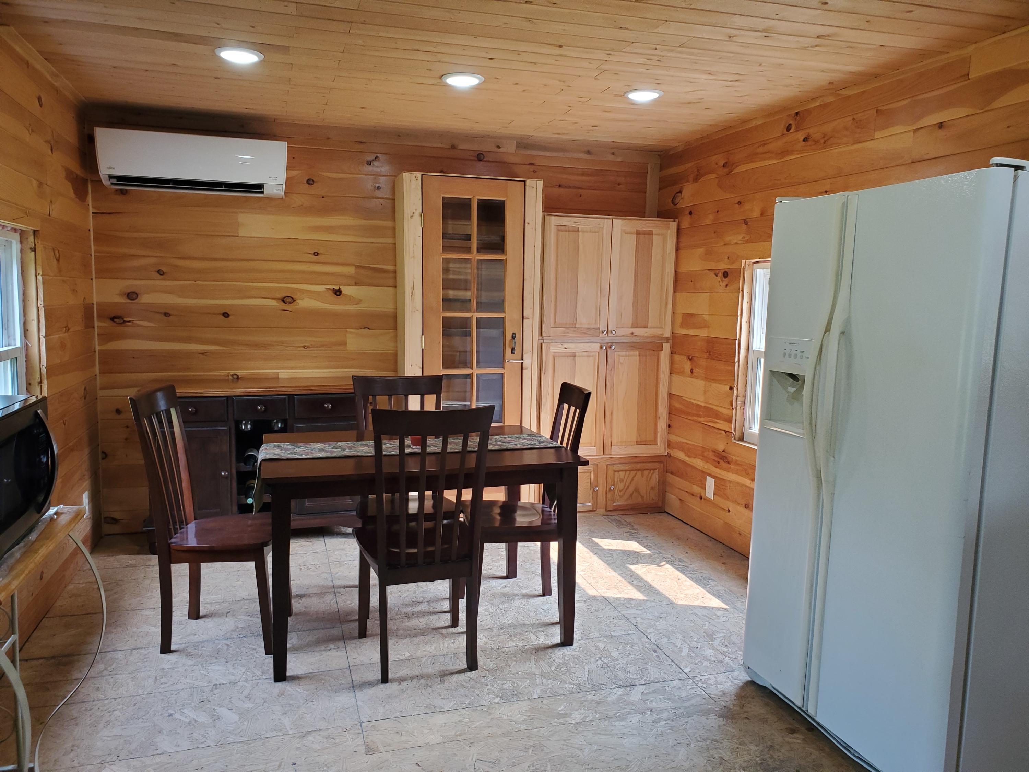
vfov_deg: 53.1
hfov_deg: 67.3
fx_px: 773
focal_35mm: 26
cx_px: 514
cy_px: 386
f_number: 2.4
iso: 200
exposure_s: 1/120
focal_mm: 4.3
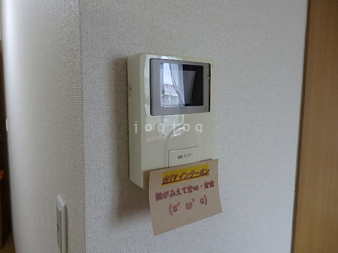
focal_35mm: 25
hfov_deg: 69.4
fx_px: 244
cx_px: 169
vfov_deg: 54.9
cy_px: 126
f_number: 3
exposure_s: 1/30
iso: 320
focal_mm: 4.5
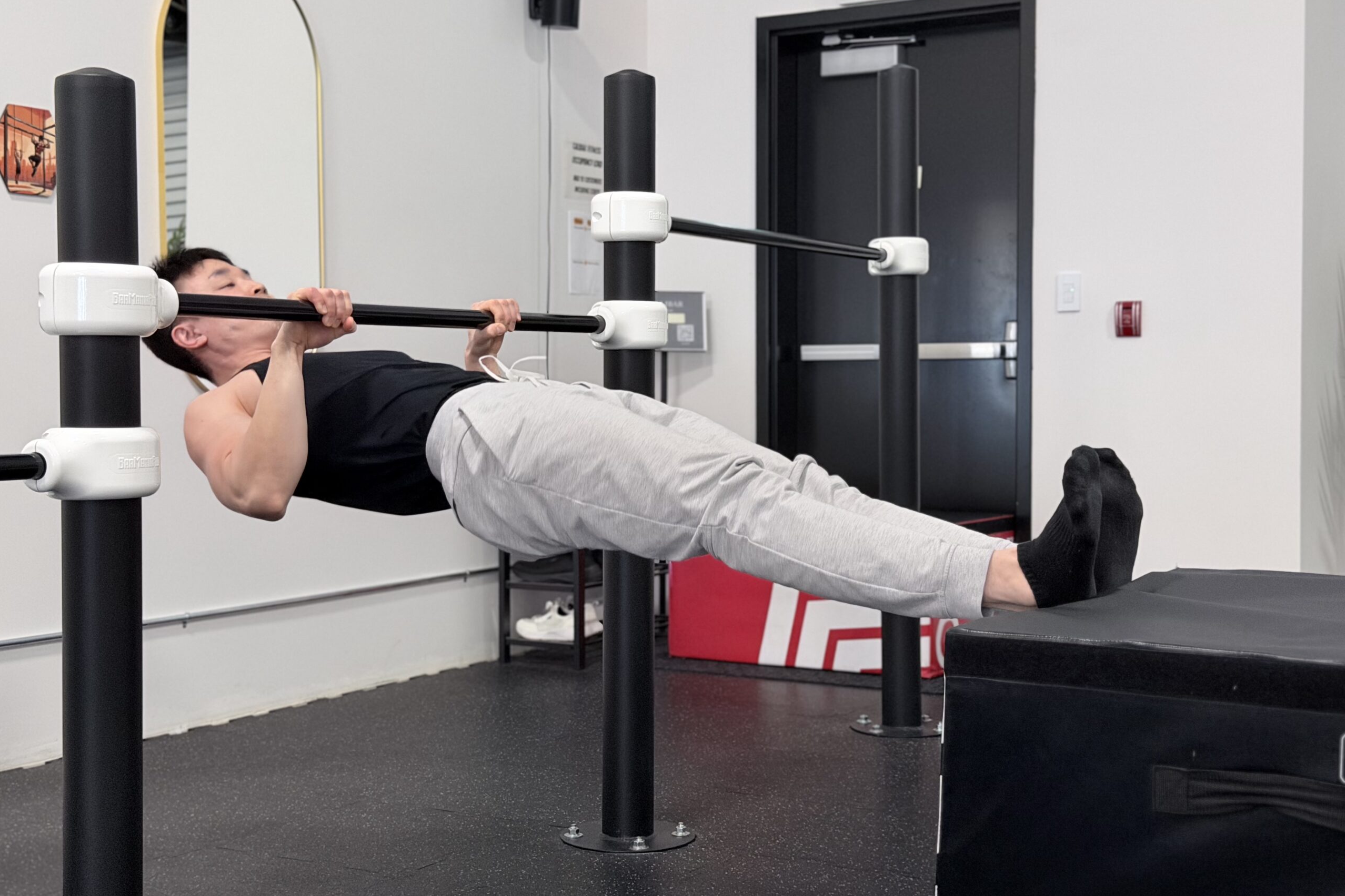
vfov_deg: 27.0
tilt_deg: -0.7
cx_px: 672
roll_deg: +0.4
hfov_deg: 39.6
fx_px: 1868
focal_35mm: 50
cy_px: 433
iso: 250
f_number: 1.78
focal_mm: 6.76
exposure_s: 1/40
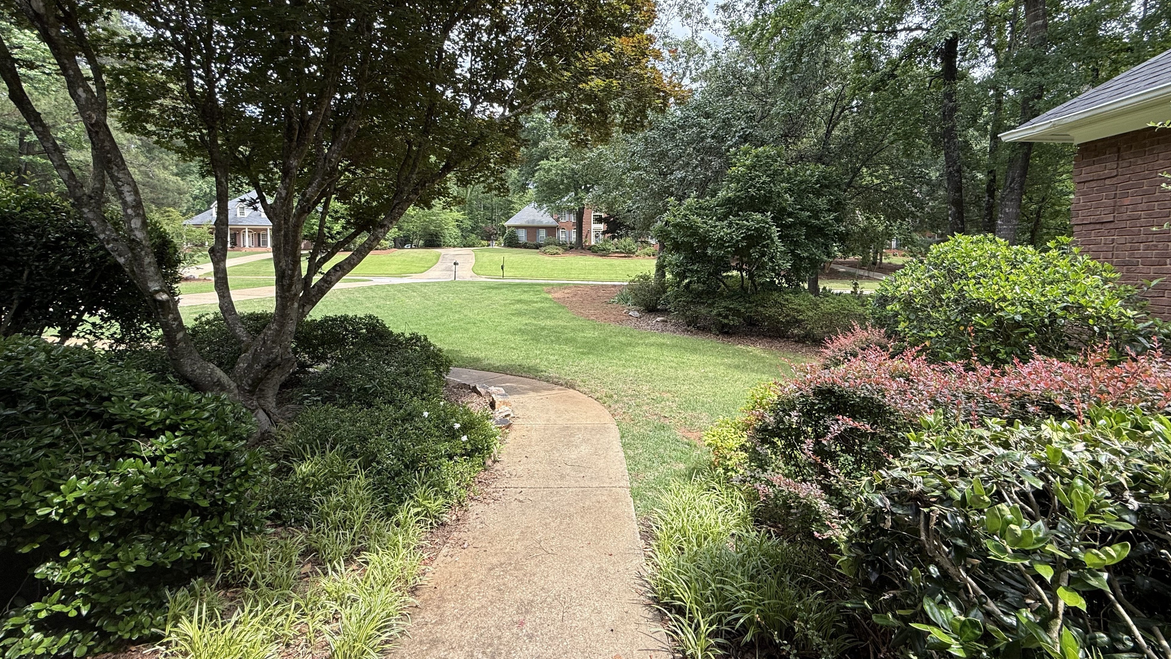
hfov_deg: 99.3
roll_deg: -0.8
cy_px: 290
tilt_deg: -3.3
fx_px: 497
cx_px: 605
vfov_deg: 66.8
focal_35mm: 16
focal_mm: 2.22
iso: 50
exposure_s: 1/390
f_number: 2.2
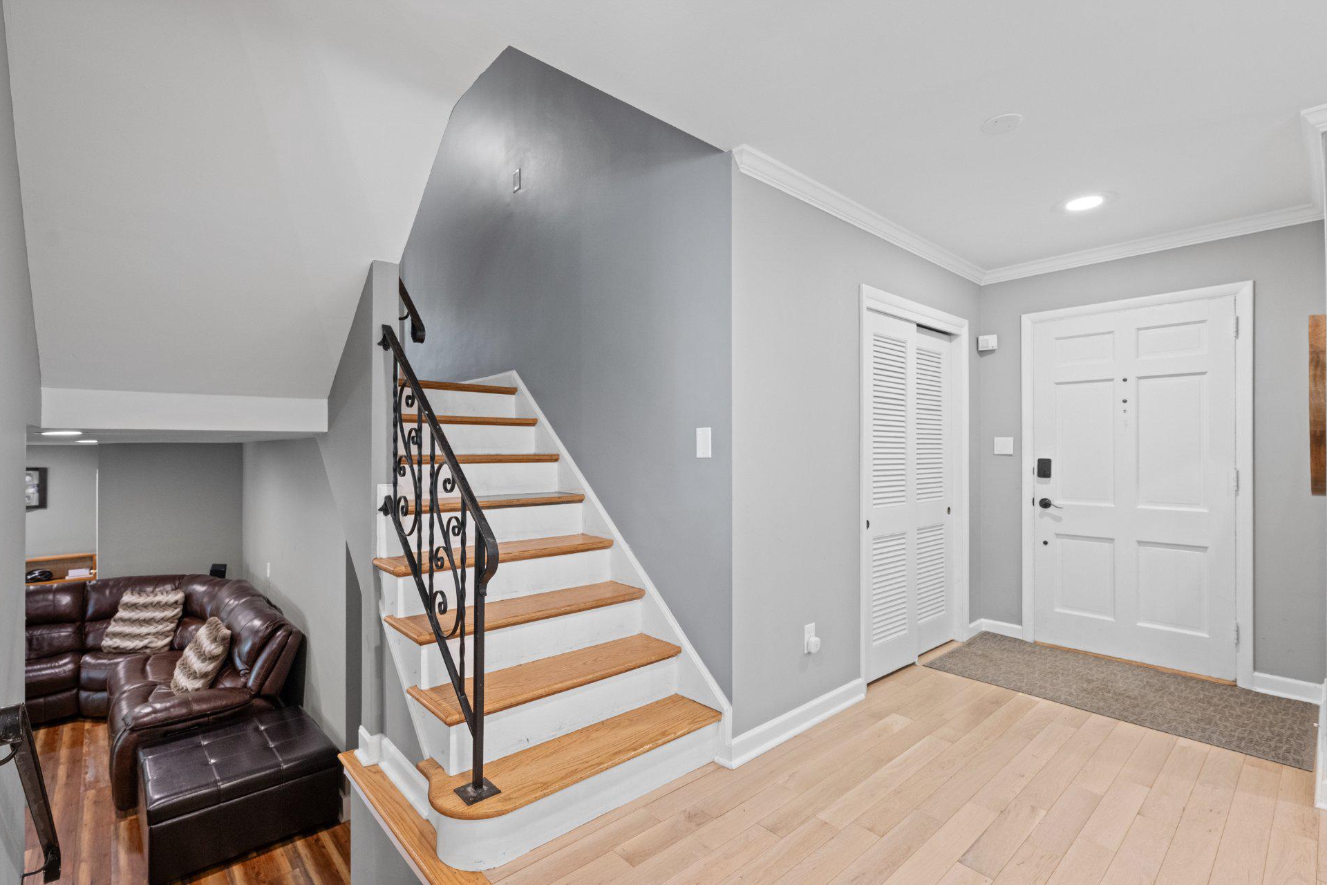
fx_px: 609
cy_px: 460
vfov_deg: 71.9
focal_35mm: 17
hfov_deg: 94.8
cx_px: 644
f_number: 6.3
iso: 1600
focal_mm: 15.5
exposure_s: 1/10
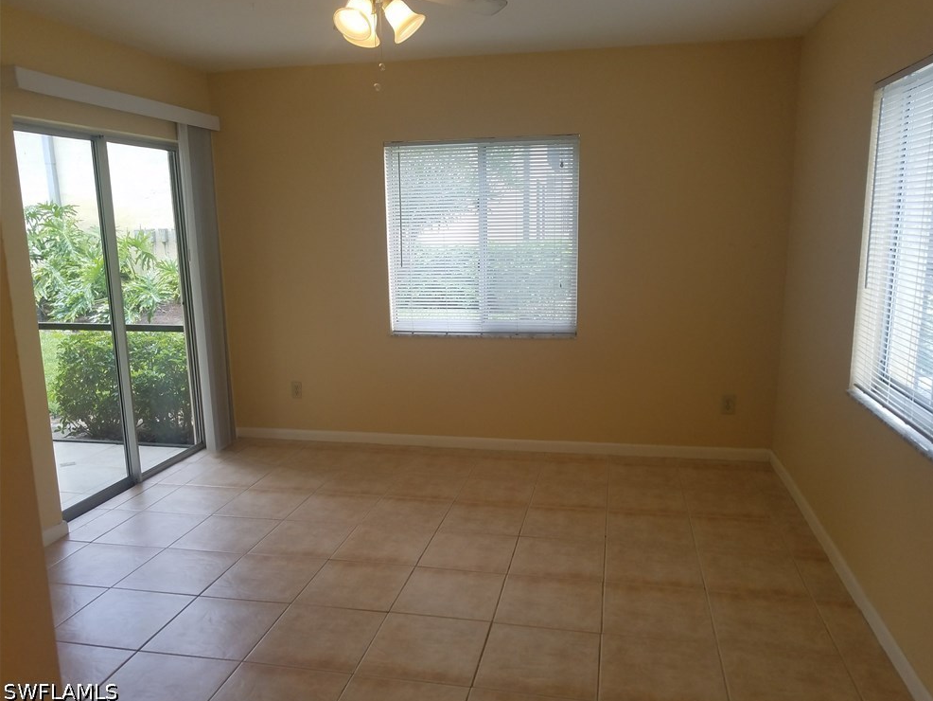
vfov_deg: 51.4
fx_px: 728
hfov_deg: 65.3
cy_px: 344
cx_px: 484
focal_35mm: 27
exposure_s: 1/174
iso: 50
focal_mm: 4.2
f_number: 1.7
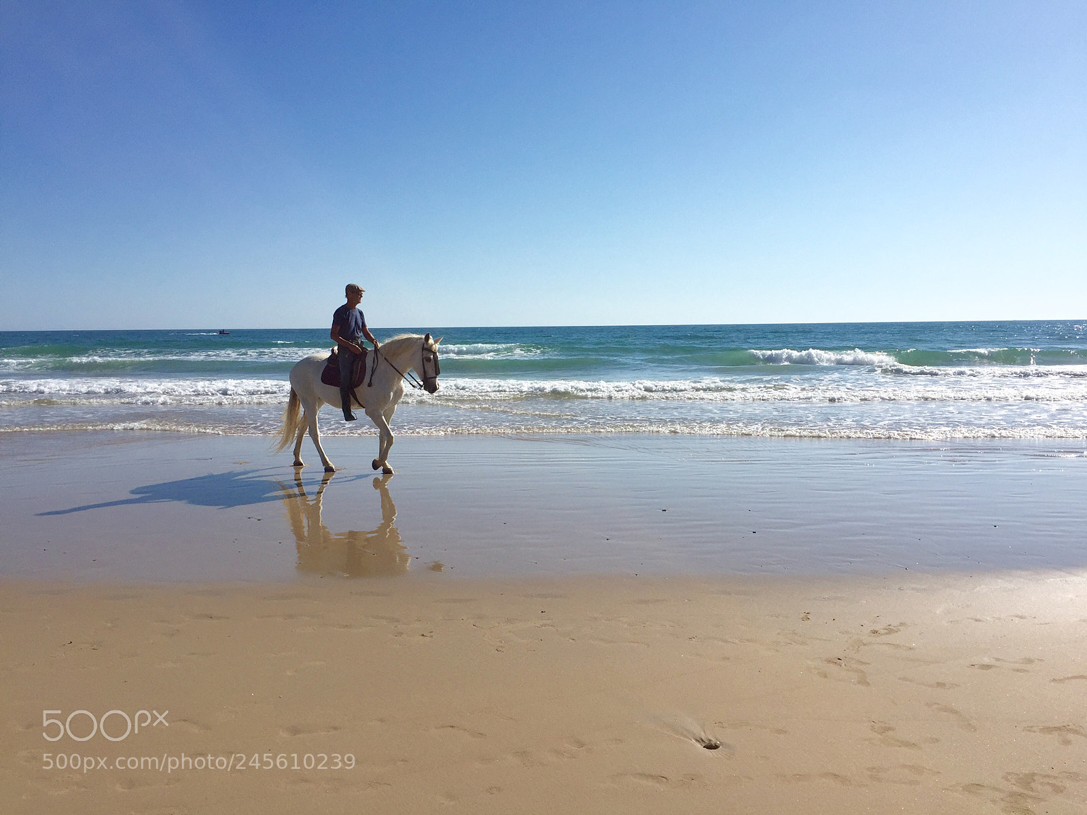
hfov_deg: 61.7
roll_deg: +0.2
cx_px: 544
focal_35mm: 29
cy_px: 408
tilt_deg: -4.4
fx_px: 911
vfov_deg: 48.2
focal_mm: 4.15
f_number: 2.2
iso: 32
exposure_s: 1/5650
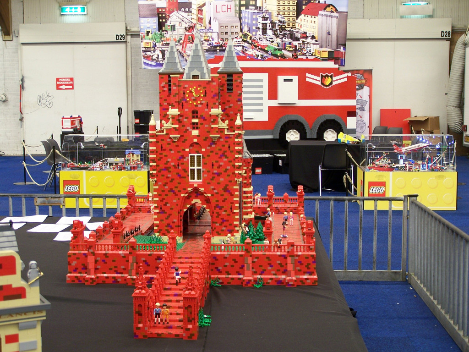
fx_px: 799
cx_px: 234
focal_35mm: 59
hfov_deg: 32.7
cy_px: 176
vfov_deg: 24.8
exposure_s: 1/2
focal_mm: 9.8
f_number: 3.1
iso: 80
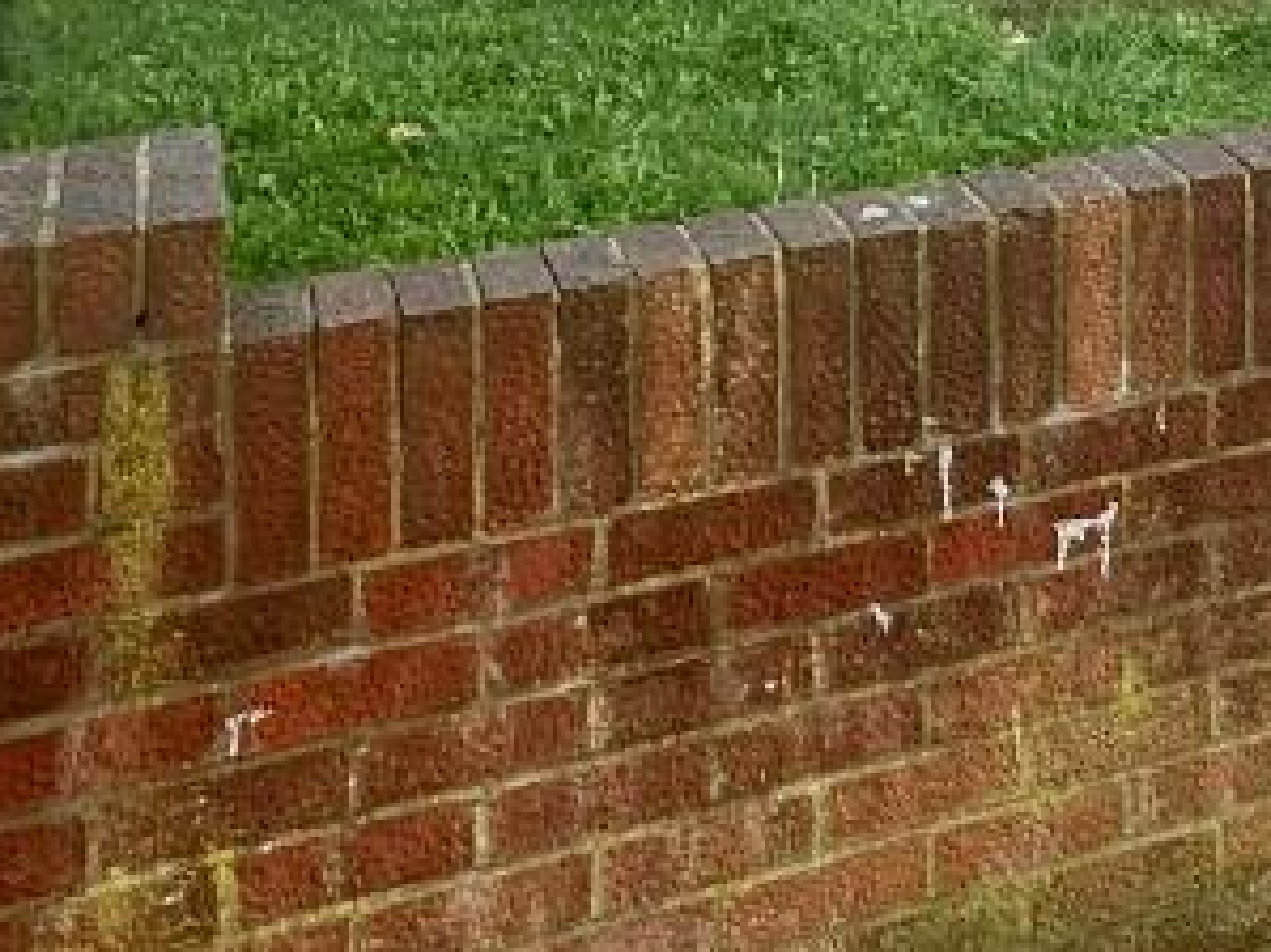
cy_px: -642
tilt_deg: +1.4
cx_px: 778
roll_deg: +1.2
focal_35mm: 48
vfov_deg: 22.1
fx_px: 1762
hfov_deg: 39.5
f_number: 2.2
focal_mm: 2.22
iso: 40
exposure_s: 1/346
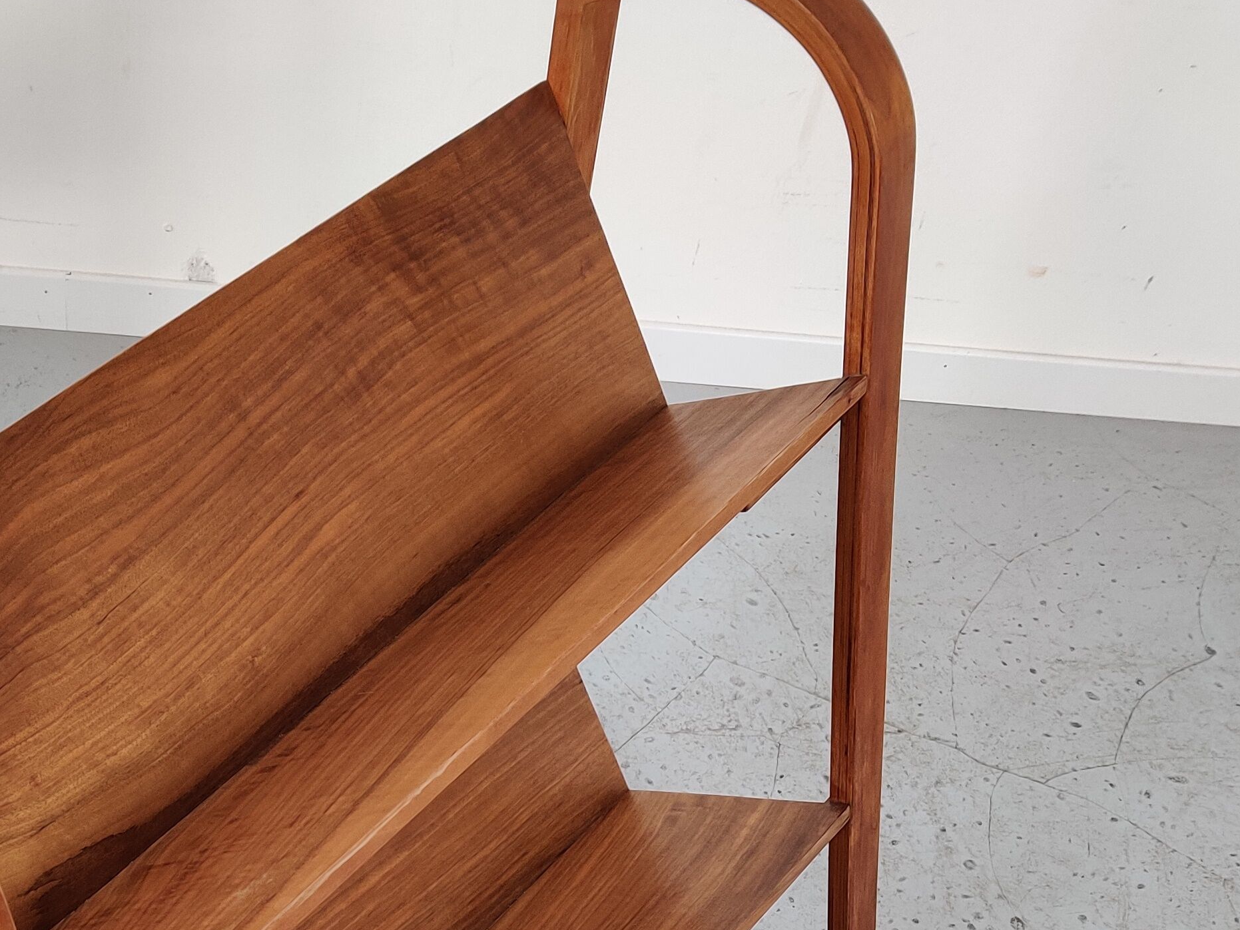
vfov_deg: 24.6
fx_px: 2078
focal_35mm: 58
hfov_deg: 32.8
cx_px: 351
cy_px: 813
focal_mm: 4.75
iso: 200
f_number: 1.65
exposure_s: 1/100
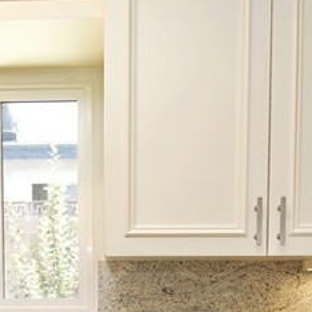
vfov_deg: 29.9
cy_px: 331
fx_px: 530
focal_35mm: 52
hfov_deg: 32.2
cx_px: 81
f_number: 2.8
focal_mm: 14
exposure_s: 1/100
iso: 125
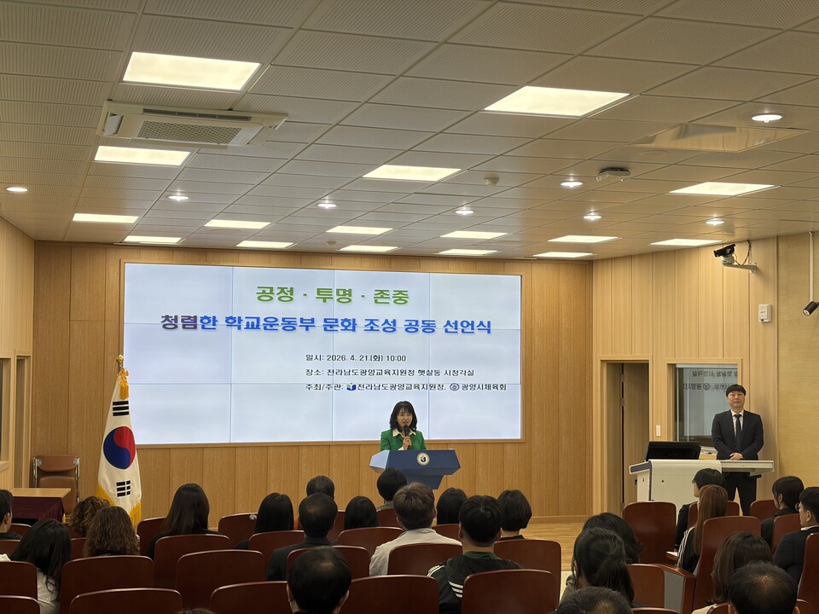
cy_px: 307
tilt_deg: +2.5
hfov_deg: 36.8
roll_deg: +0.0
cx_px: 410
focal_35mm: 52
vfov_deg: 28.0
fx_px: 1230
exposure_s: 1/199
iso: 32
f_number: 1.6
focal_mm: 5.96
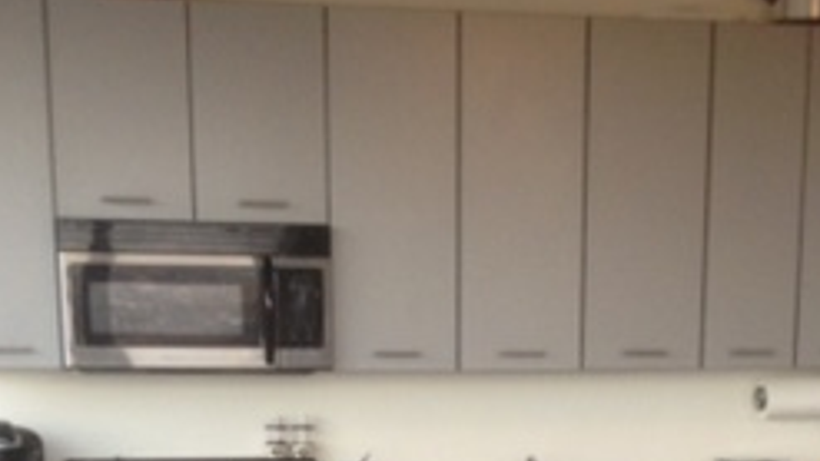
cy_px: 773
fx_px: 2022
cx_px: 491
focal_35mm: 93
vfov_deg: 12.2
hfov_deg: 22.9
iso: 32
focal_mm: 3.3
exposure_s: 1/40
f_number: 2.4
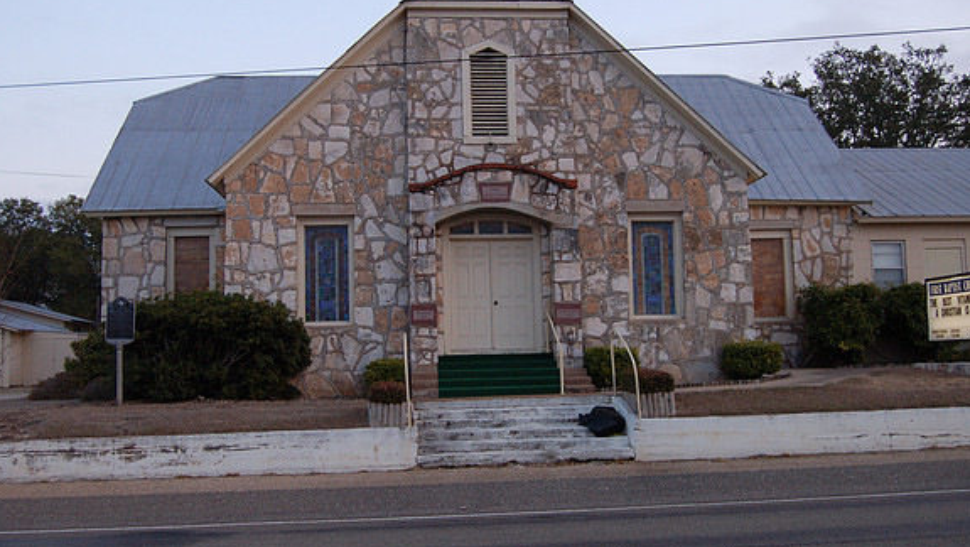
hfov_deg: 52.8
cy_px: 248
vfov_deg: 31.2
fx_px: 978
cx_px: 482
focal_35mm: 38
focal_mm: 24
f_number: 5
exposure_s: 1/160
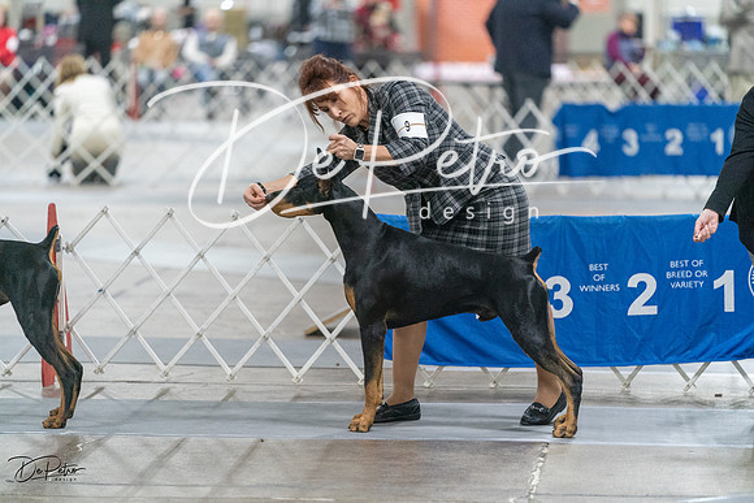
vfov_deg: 6.9
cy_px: 252
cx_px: 377
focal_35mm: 198
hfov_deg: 10.4
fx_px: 4148
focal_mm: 198
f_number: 2.8
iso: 6400
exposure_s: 1/320
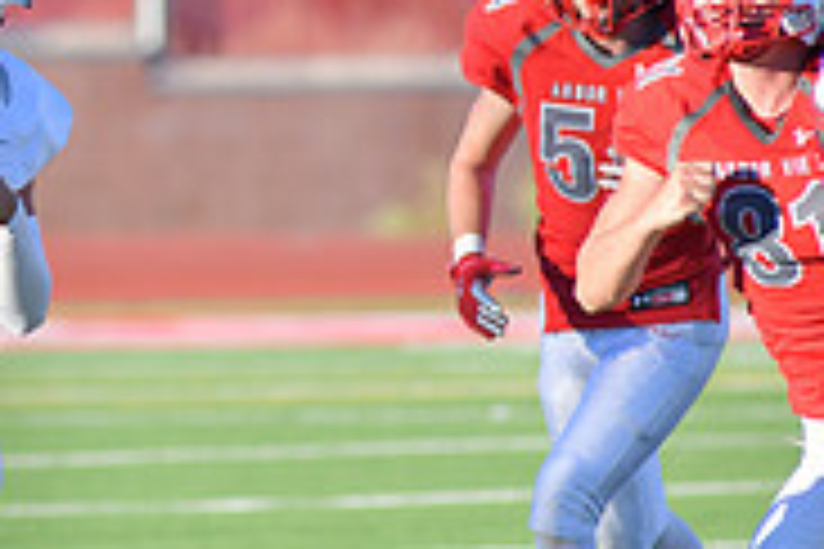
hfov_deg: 2.2
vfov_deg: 1.4
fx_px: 21789
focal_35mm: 952
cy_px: 196
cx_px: -243
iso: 800
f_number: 5
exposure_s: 1/3200
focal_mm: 300
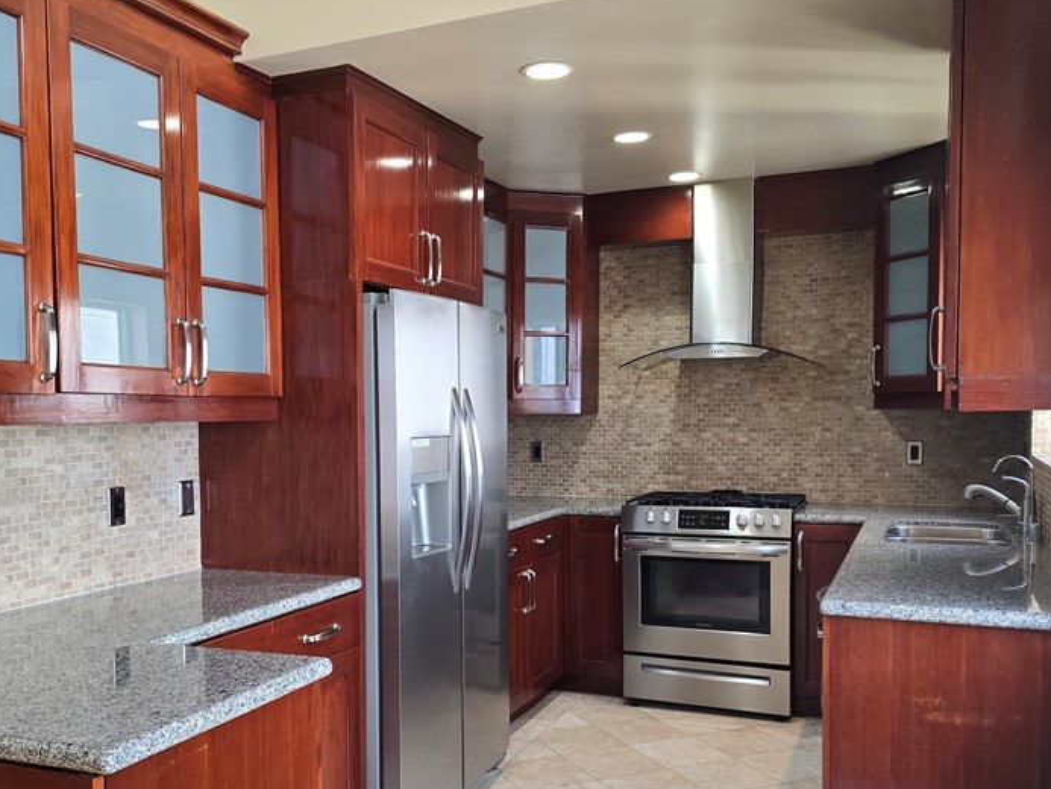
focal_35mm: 34
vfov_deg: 41.6
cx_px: 453
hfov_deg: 53.8
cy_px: 476
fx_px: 1032
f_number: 1.7
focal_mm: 6.3
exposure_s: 1/120
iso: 200
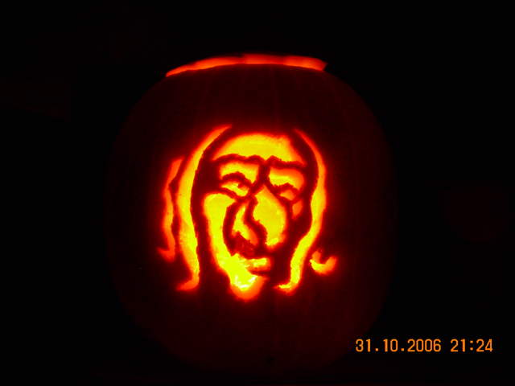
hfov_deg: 21.8
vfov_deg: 16.4
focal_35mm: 90
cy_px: 193
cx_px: 258
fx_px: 1339
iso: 200
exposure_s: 2
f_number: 4.3
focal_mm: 15.3
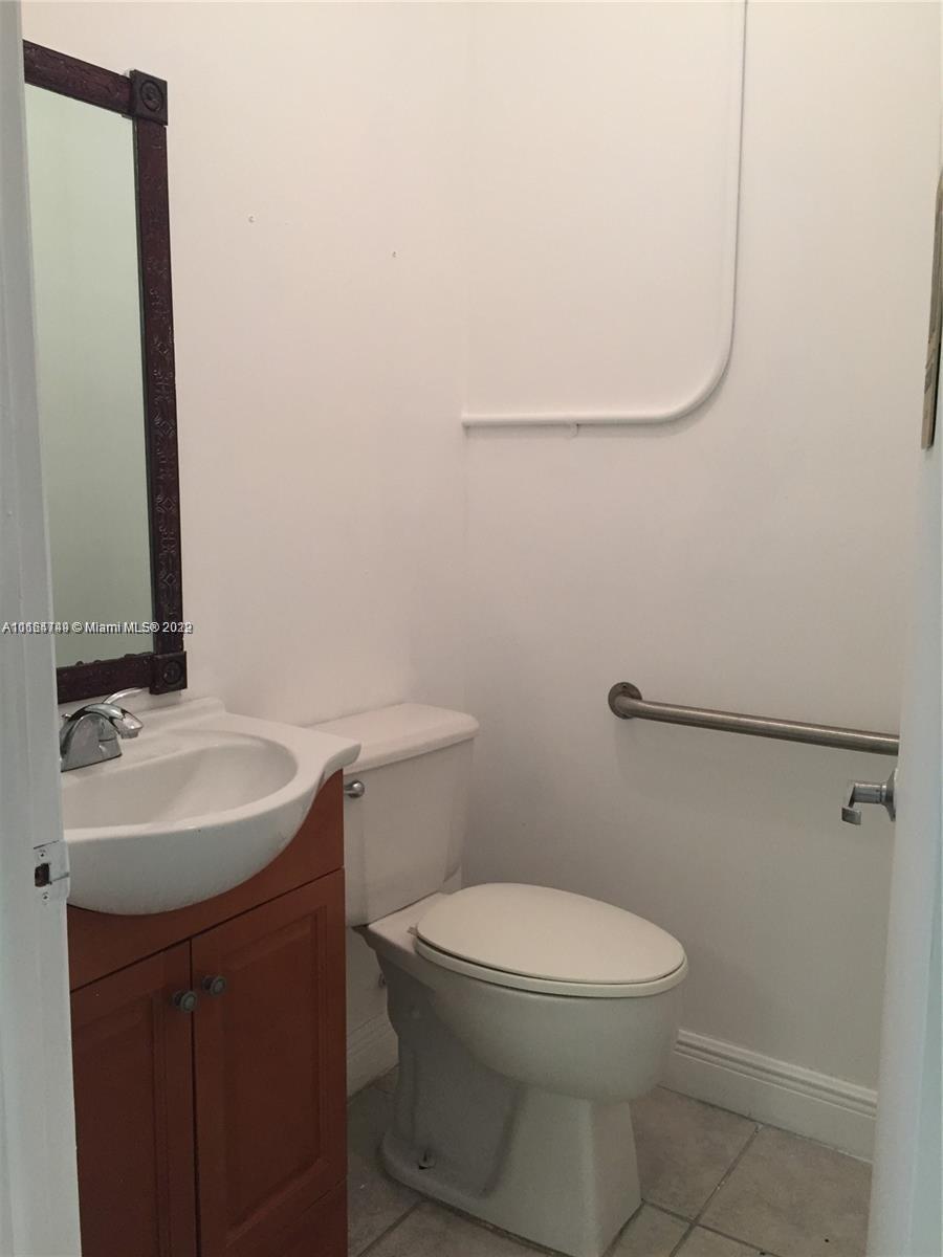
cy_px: 628
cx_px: 472
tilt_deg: -7.5
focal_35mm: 29
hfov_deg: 48.2
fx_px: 1053
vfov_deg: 61.7
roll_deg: -0.5
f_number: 2.2
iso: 50
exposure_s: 1/30
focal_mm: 4.15
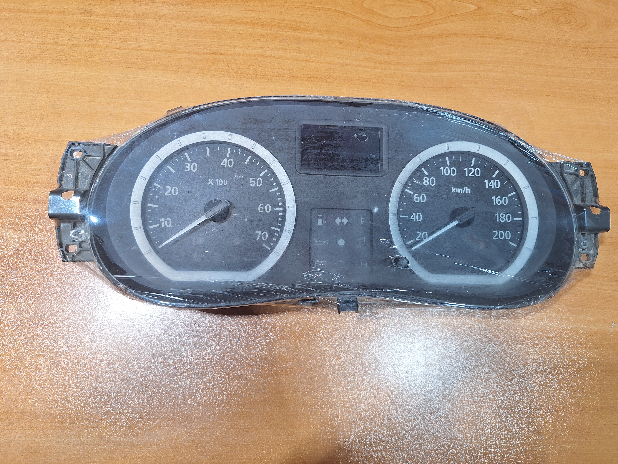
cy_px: 232
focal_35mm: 23
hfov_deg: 73.9
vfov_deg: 58.9
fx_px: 411
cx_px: 309
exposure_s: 1/100
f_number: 1.8
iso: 80
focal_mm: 5.54
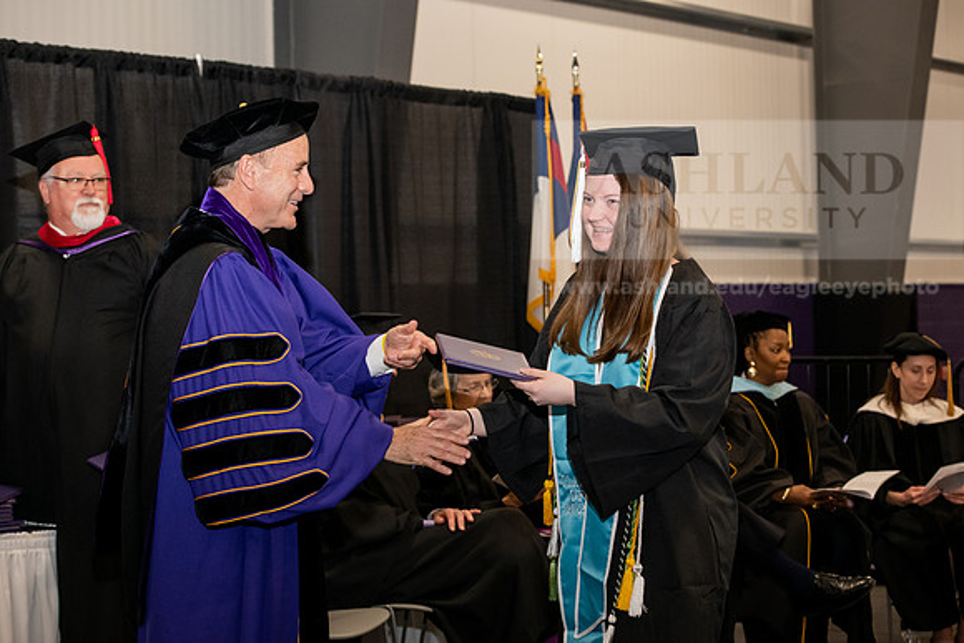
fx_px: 1875
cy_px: 322
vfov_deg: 19.5
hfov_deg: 28.8
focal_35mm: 70
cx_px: 482
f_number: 5.6
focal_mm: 70
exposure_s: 1/200
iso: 2500
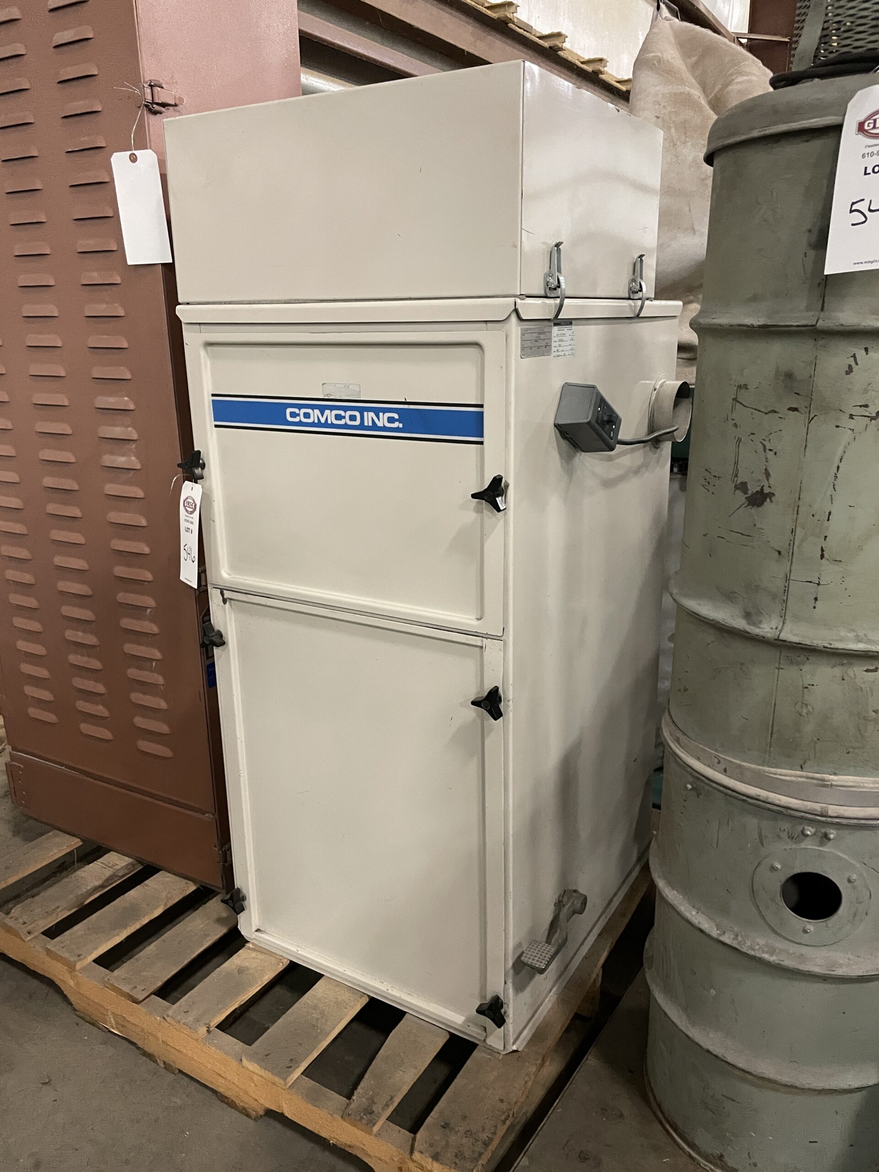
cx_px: 440
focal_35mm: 26
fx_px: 880
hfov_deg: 53.1
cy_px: 586
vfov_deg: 67.3
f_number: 1.6
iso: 500
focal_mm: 4.2
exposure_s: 1/40
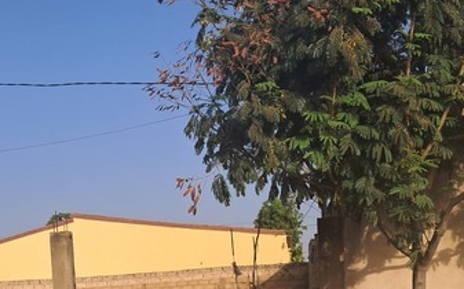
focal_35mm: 68
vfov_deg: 17.8
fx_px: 859
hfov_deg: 29.7
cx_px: 109
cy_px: 384
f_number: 1.8
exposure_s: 1/760
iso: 50
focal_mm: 4
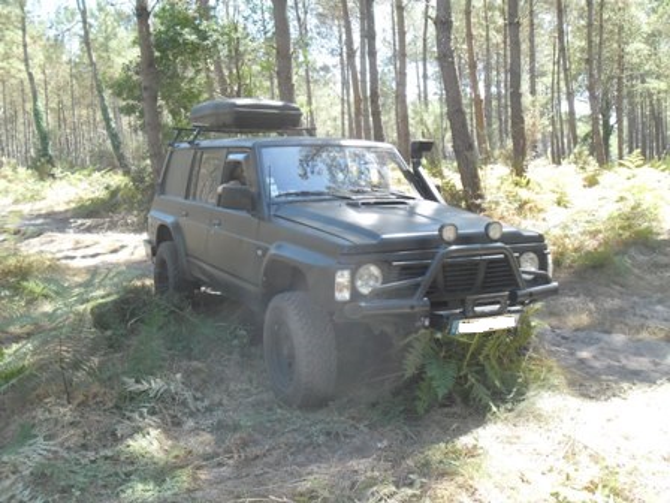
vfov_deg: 38.7
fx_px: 716
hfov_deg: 50.1
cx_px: 335
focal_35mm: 37
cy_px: 252
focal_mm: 6.6
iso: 100
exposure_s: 1/76
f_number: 4
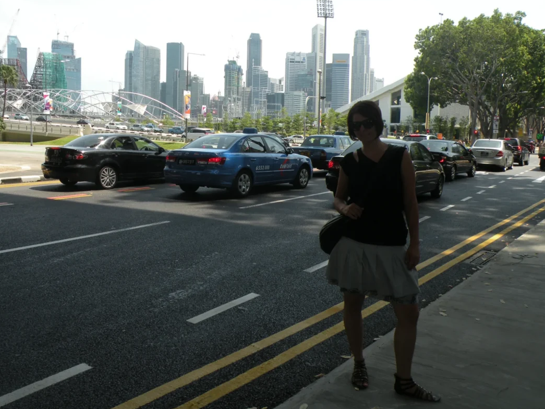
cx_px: 243
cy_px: 182
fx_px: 488
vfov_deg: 45.4
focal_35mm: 31
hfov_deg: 58.2
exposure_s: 1/217
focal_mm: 4.7
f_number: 5
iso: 64
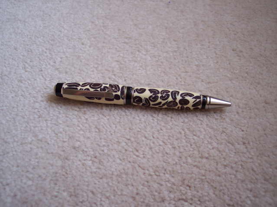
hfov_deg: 49.0
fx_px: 304
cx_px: 138
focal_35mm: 38
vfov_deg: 37.7
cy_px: 104
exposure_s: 1/125
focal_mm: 8
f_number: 2.8
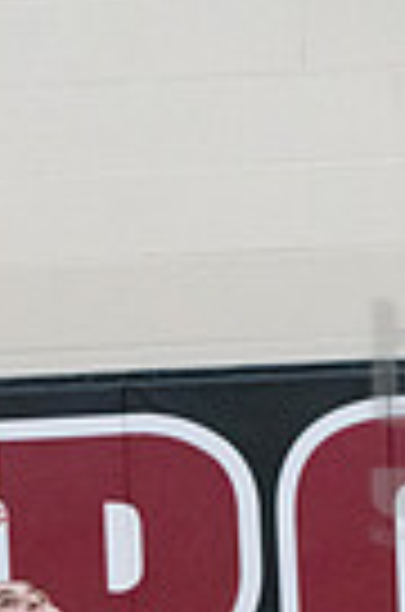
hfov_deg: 3.4
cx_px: -18
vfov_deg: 5.1
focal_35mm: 405
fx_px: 6869
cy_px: 904
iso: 6400
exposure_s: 1/1000
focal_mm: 122
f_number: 4.5
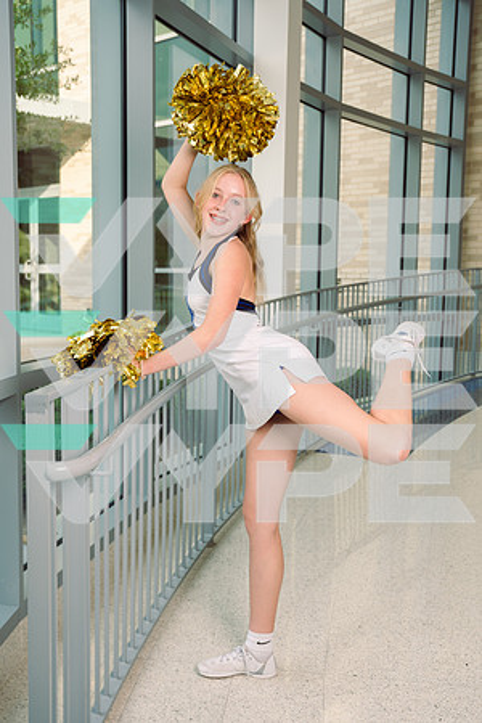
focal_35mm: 43
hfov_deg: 31.2
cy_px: 362
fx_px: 864
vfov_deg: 45.4
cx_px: 241
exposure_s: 1/250
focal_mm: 43
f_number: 4.5
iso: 200
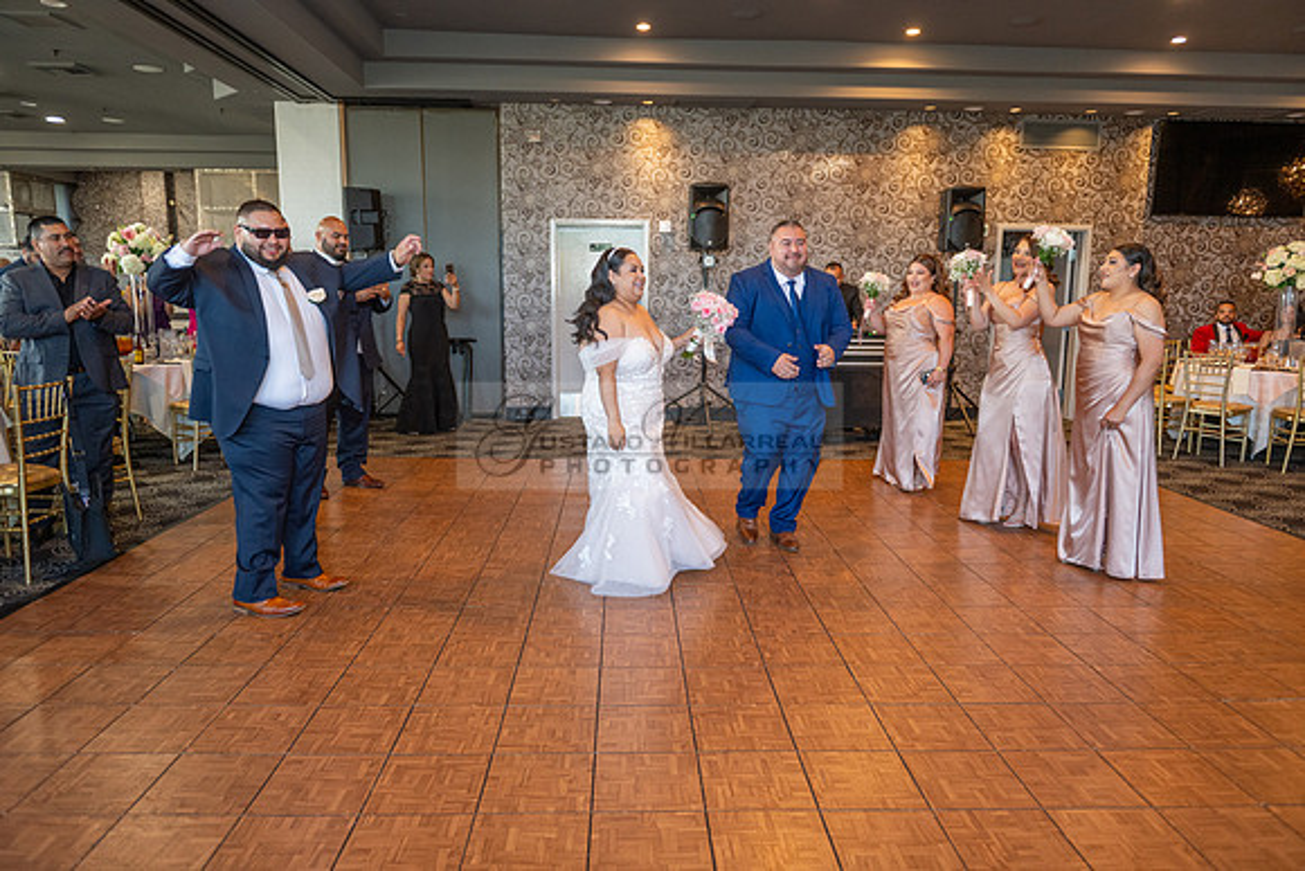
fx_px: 870
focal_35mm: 24
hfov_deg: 73.7
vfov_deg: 53.2
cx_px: 652
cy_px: 436
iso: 1000
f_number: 2.8
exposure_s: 1/200
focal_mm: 24
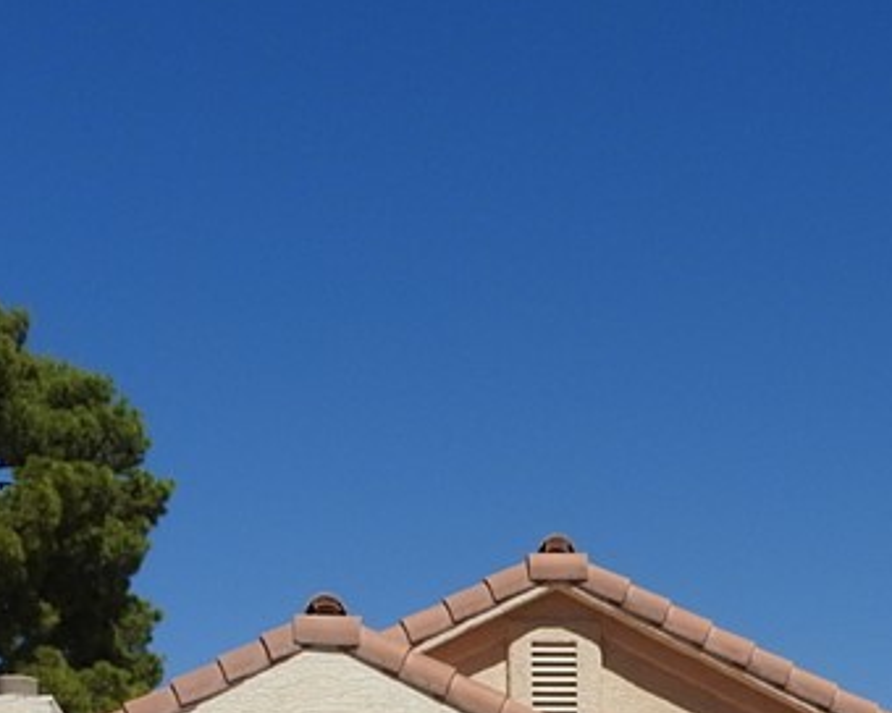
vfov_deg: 14.5
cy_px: 868
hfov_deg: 18.6
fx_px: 2719
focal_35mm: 103
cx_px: 617
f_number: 4.2
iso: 100
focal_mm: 6.3
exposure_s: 1/2000
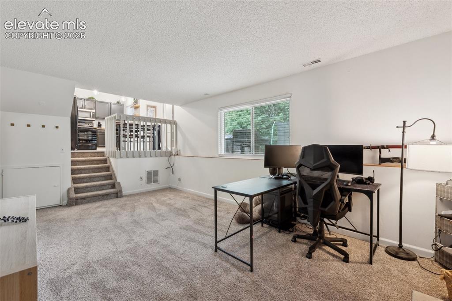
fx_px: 195
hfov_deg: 98.6
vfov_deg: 75.5
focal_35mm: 16
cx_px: 226
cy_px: 150
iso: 100
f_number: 9
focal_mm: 15.5
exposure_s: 1.6
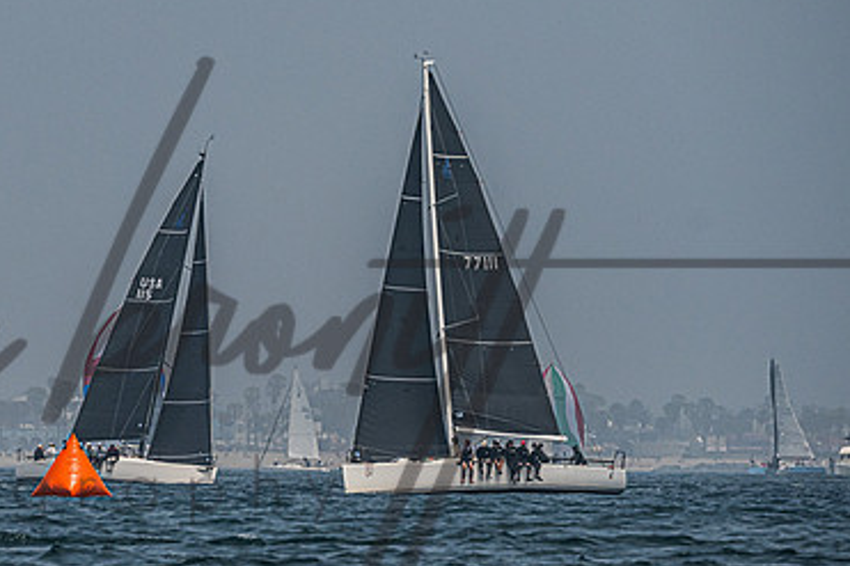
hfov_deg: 4.0
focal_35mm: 514
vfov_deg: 2.7
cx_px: 117
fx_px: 12130
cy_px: 264
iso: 400
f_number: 6.3
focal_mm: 240
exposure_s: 1/5000
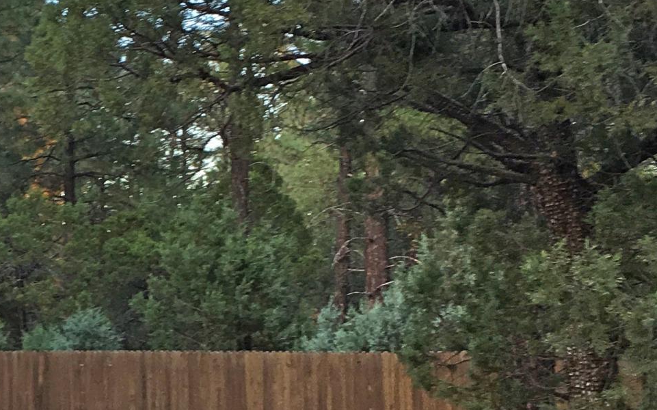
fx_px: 1718
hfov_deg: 20.5
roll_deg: +1.7
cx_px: -88
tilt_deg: -0.9
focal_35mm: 96
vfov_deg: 13.6
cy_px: 307
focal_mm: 4.15
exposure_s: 1/40
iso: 25
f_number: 2.2
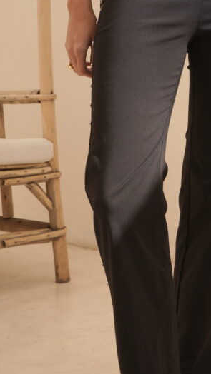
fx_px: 895
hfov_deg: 13.3
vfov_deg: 23.7
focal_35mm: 90
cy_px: 192
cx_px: 189
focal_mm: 50
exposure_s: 1/125
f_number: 9
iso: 125
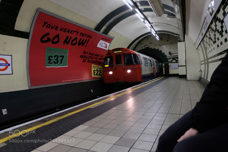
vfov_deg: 53.1
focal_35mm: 24
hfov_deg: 73.8
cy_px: 76
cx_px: 114
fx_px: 152
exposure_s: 1/60
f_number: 3.5
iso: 1600
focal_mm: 16
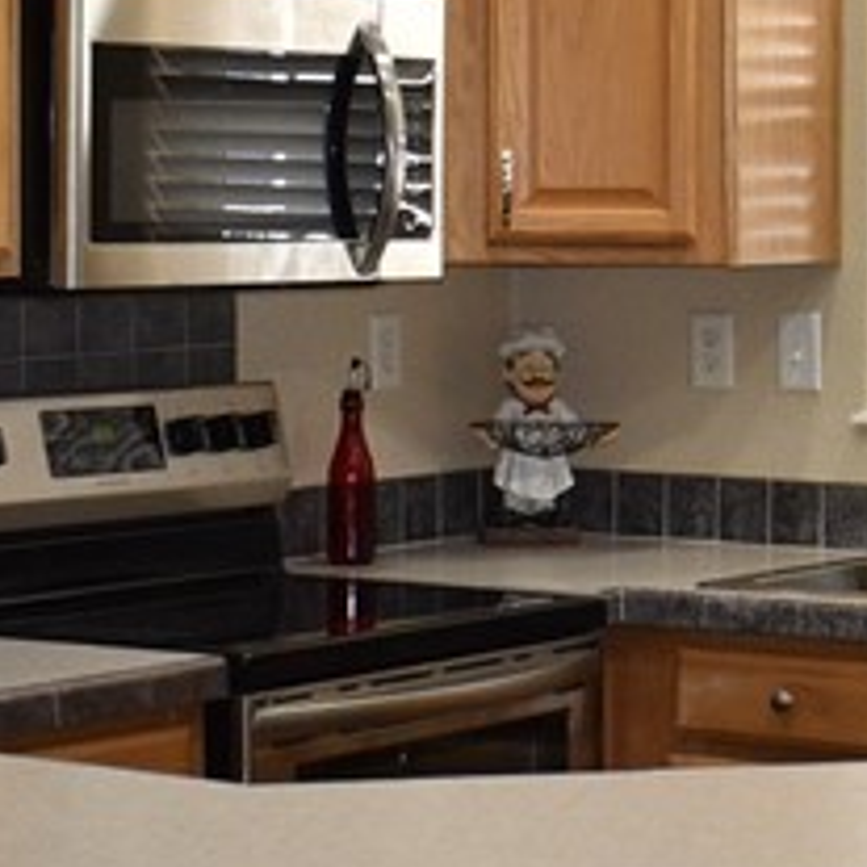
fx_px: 3400
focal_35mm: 120
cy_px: 394
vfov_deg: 14.5
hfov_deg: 13.9
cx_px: 1148
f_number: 5.6
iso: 800
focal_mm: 18
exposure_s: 1/125
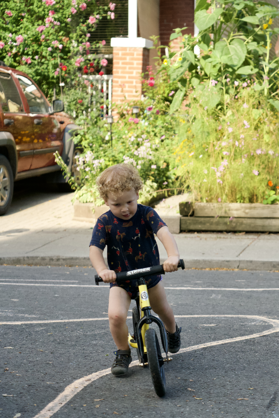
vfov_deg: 31.9
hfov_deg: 21.6
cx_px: 140
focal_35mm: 63
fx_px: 732
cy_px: 209
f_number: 4
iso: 3200
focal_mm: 63
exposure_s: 1/2000
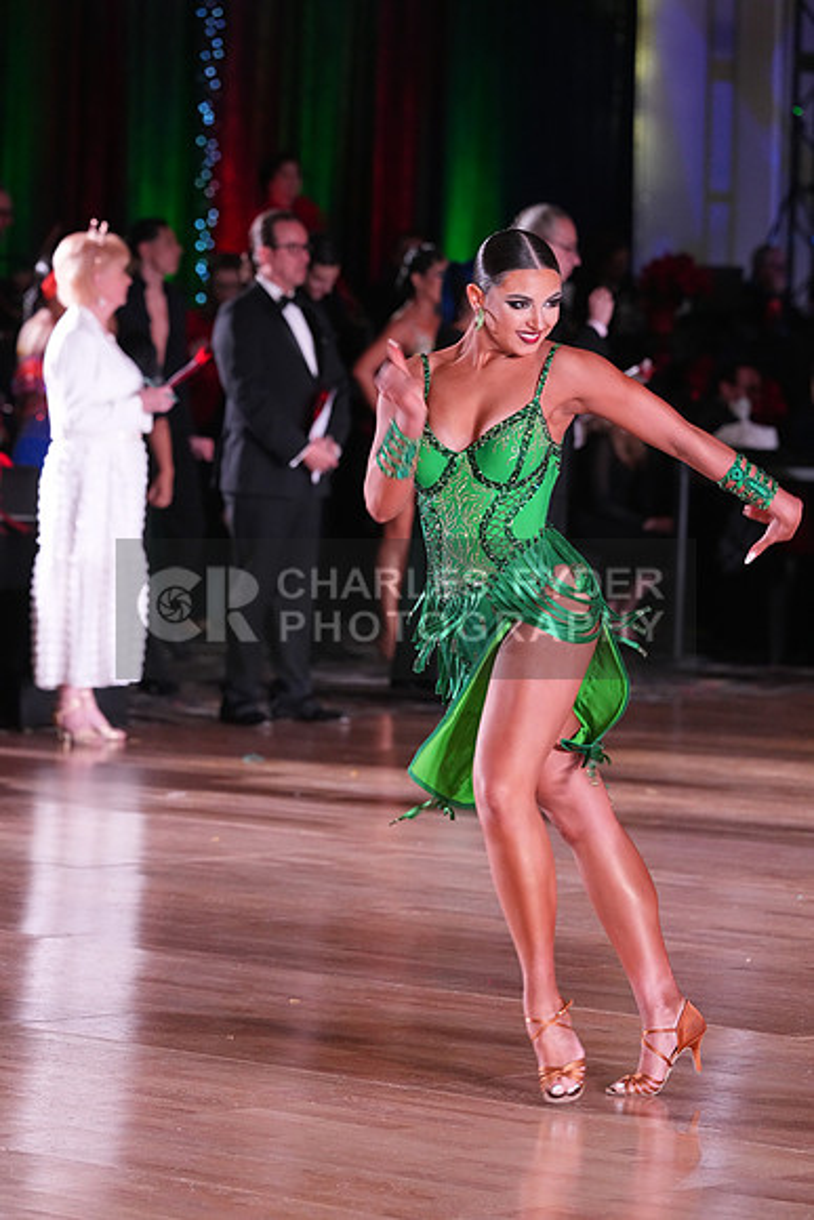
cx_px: 407
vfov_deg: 12.7
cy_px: 610
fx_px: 5491
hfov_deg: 8.5
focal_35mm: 162
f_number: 5
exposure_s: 1/200
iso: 4000
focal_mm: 162
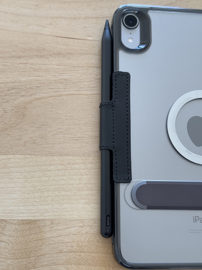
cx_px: 101
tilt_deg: -76.0
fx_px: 373
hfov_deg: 30.3
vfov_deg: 39.7
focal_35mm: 48
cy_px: 135
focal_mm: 6.76
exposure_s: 1/60
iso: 100
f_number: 1.78
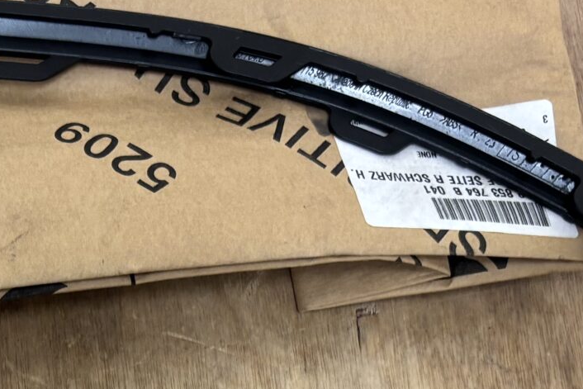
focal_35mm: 98
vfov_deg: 12.7
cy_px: 698
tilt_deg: -76.3
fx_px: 1587
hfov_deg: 19.8
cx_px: -73
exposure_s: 1/50
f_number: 1.6
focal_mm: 5.96
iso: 125
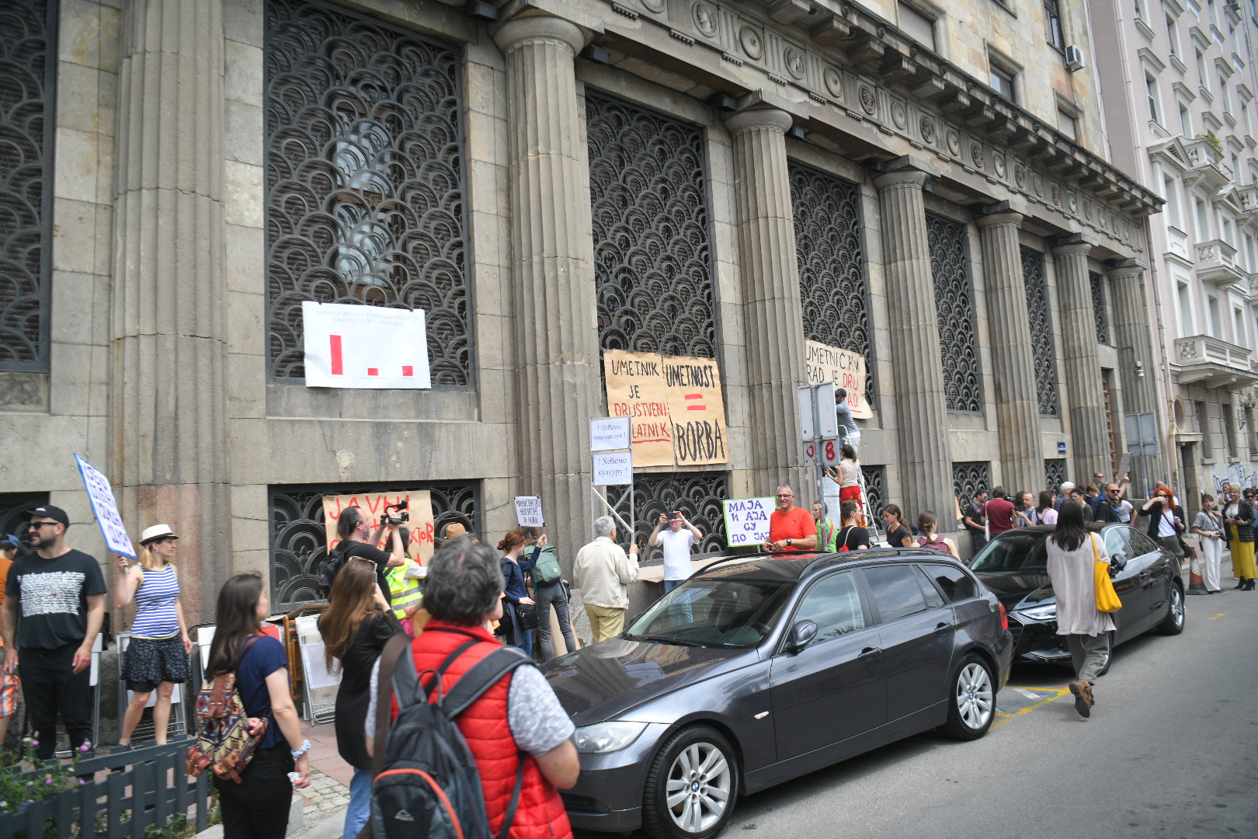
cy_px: 420
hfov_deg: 73.7
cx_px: 629
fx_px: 839
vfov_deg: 53.1
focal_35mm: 24
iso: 200
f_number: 2.8
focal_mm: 24
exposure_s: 1/1600
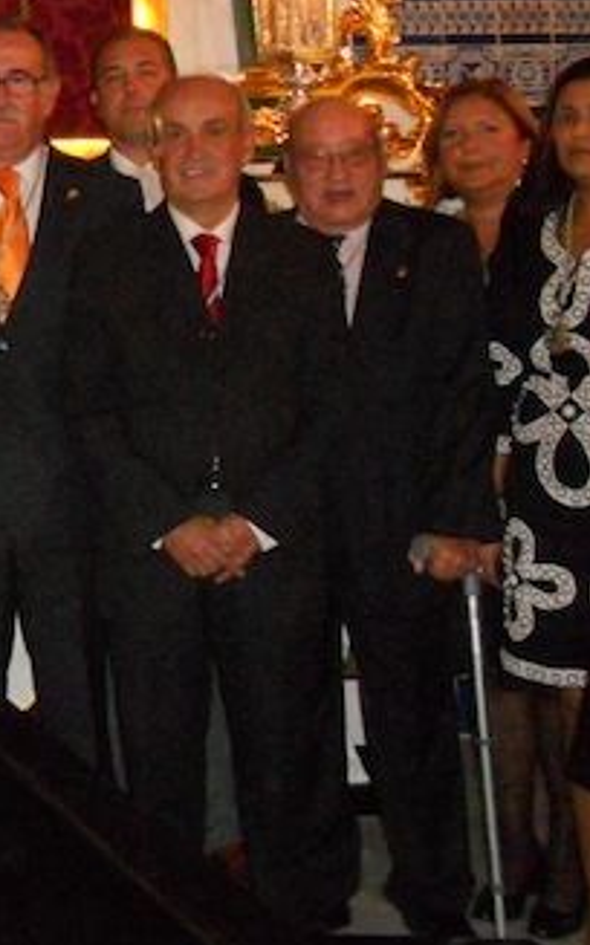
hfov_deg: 14.3
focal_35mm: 83
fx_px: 2138
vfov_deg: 24.6
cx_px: -376
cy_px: 214
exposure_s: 1/25
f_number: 3.5
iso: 800
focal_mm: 5.8
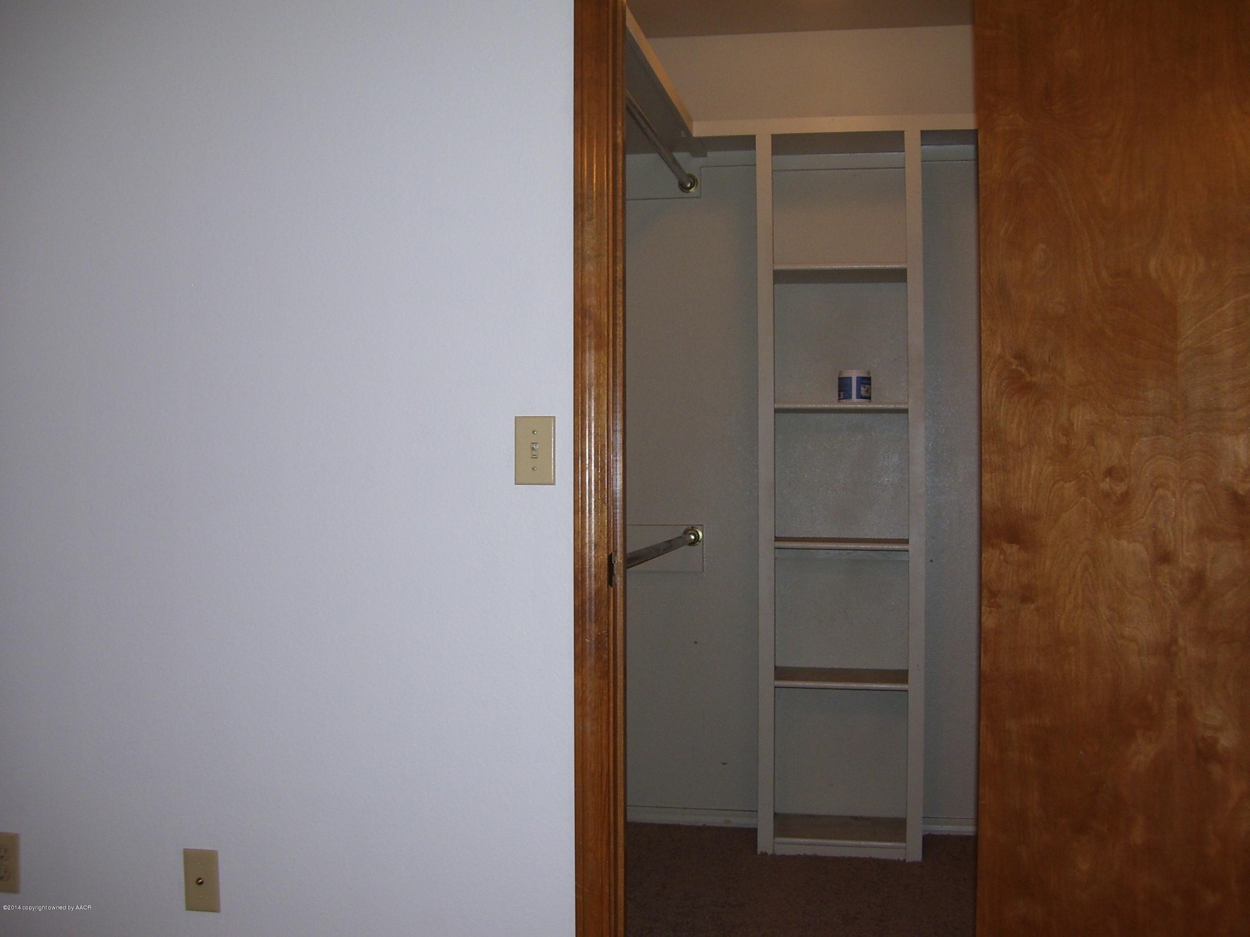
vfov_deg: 38.7
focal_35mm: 37
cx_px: 625
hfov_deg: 50.1
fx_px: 1336
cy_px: 468
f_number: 2.7
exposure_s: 1/60
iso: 80
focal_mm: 6
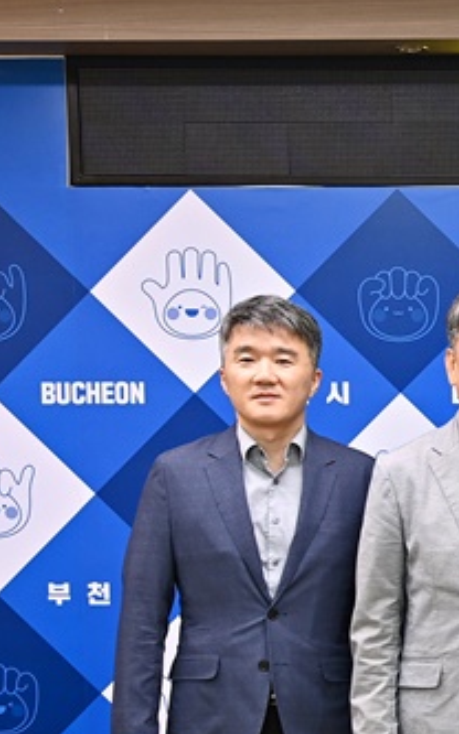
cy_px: 572
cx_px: 975
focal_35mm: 98
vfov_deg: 21.0
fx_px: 1962
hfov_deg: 11.7
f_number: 6.3
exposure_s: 1/100
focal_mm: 32
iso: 2000
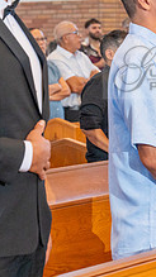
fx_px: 1428
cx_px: 213
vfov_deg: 11.1
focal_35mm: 194
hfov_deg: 6.2
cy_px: 69
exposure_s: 1/200
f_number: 4.5
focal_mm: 70
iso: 1000
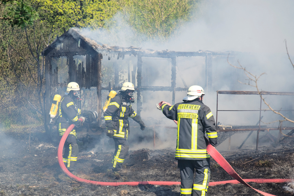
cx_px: 147
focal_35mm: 82
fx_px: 674
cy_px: 98
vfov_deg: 16.6
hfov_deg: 24.6
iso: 100
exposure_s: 1/100
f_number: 5
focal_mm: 55
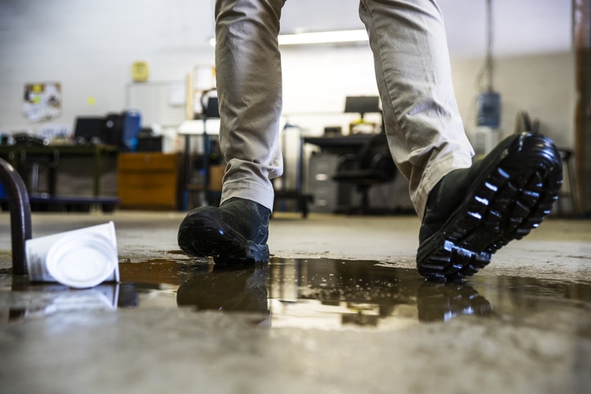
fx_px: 821
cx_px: 296
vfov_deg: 27.0
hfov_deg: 39.6
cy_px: 197
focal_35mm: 50
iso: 1250
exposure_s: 1/60
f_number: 3.5
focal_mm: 50
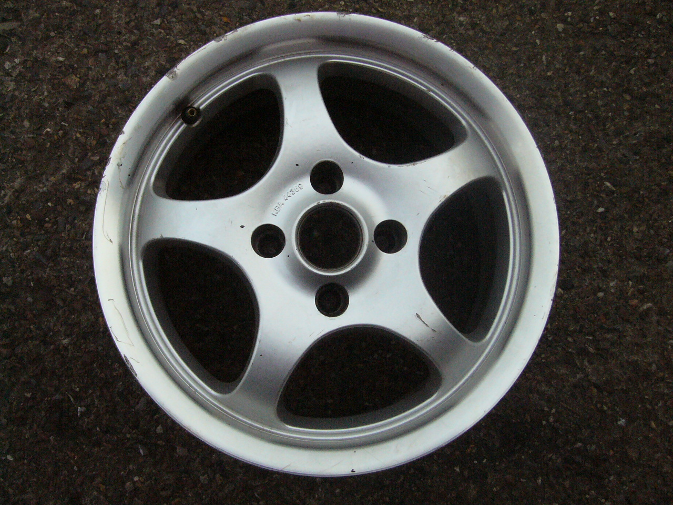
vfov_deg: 40.7
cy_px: 252
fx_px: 680
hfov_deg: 52.6
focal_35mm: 35
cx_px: 336
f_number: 5.6
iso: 400
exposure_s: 1/200
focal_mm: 5.8
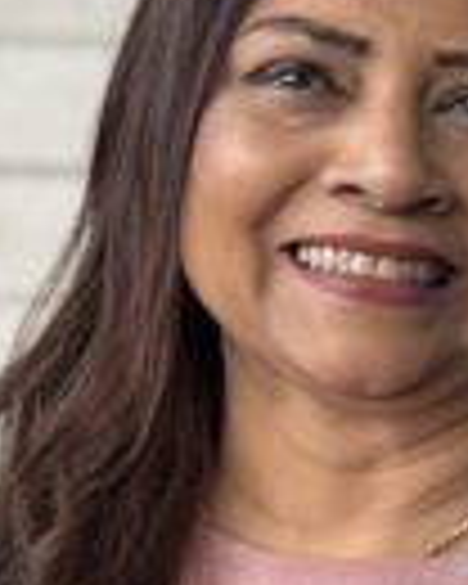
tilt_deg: -9.7
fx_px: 1247
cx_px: 374
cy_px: 468
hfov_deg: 21.0
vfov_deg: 25.9
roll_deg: -1.8
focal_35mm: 72
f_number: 1.78
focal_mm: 6.76
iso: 80
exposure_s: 1/539
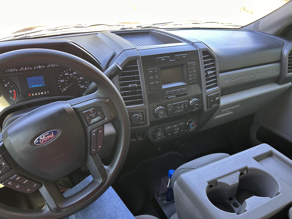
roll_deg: -2.6
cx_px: 146
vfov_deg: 53.1
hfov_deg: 67.3
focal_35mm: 26
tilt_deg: -29.8
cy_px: 110
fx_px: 219
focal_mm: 5.7
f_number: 1.5
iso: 125
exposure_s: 1/117
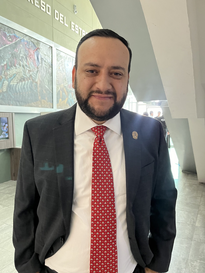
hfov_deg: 53.1
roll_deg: +0.9
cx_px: 102
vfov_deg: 67.3
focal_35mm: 26
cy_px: 136
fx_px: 205
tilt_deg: -5.8
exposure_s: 1/40
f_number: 1.6
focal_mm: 5.1
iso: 400
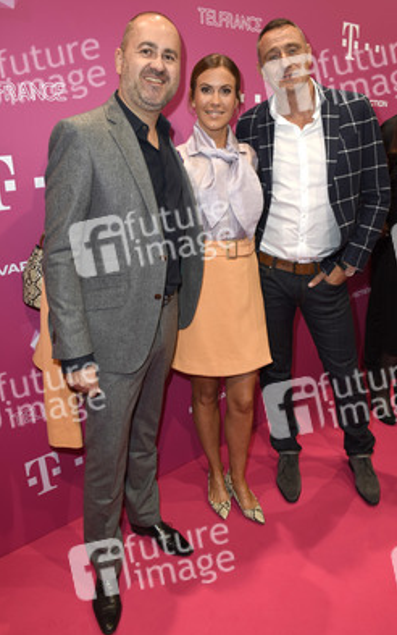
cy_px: 320
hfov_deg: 44.6
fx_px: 484
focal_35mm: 28
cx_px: 198
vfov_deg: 66.4
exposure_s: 1/160
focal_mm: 18
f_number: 6.3
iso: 500
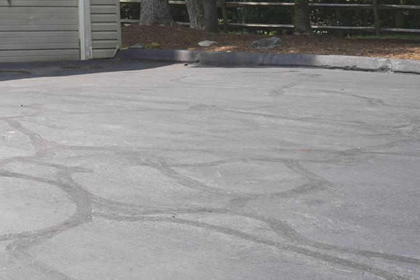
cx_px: -243
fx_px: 1038
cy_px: -161
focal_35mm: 89
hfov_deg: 19.4
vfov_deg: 14.2
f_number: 6.3
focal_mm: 28
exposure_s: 1/160
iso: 100
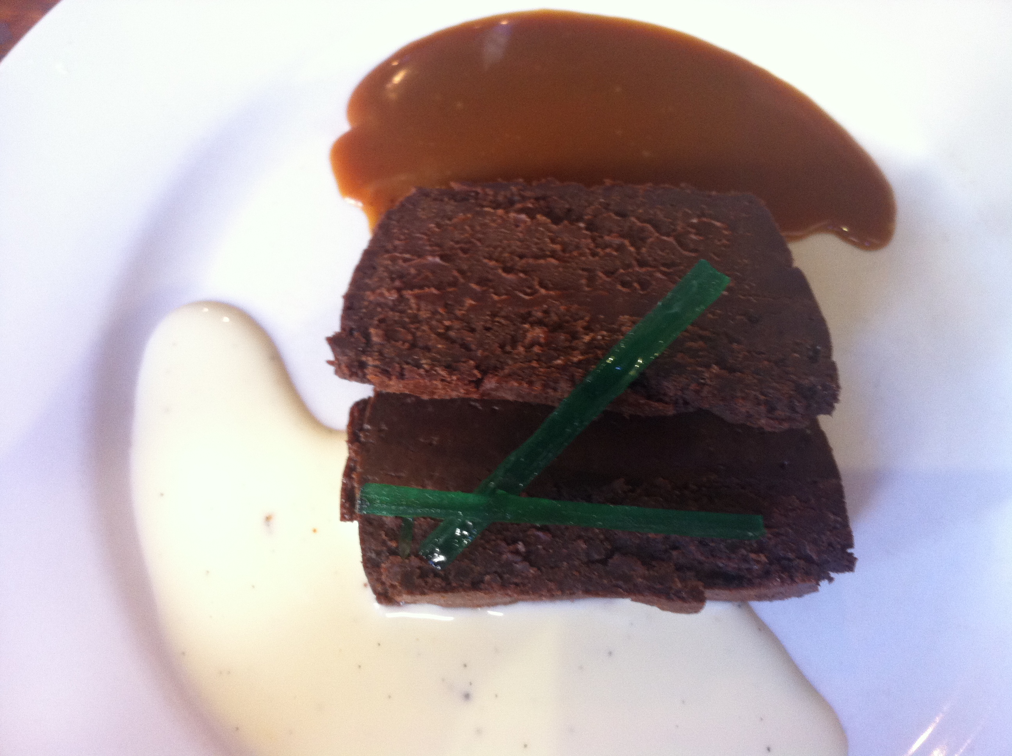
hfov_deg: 52.7
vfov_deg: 40.6
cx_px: 506
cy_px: 378
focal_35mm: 35
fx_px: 1022
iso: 160
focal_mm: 3.85
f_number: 2.8
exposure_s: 1/15
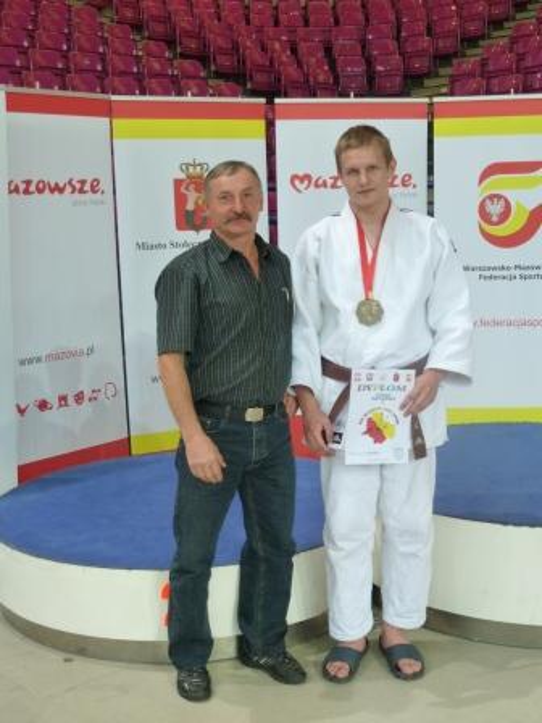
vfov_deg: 39.7
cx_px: 271
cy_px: 362
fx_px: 1002
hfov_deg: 30.3
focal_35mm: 48
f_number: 3.8
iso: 400
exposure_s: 1/13
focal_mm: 7.9
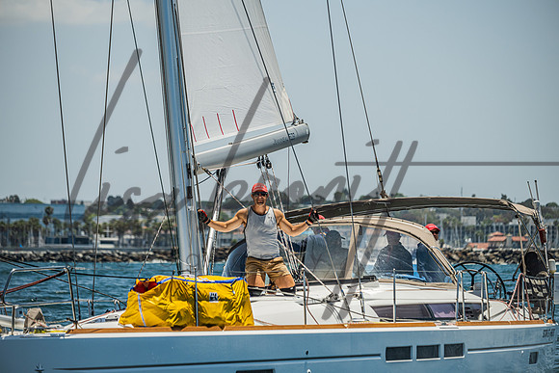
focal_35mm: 220
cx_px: 280
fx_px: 3417
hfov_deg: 9.4
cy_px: 186
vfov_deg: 6.2
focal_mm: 220
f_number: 5.6
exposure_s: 1/1600
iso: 320
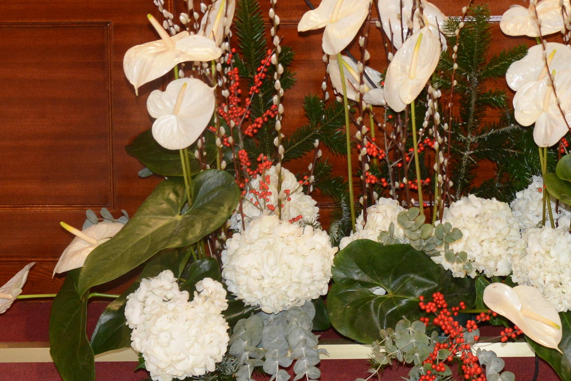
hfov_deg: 18.6
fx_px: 1729
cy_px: -246
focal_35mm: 109
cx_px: 420
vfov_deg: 11.8
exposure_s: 1/60
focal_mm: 31
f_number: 5.6
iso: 1600
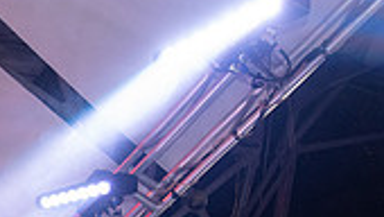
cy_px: 331
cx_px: -108
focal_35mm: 50
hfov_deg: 32.0
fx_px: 510
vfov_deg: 20.4
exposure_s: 1/60
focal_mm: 14
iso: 2000
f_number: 3.5
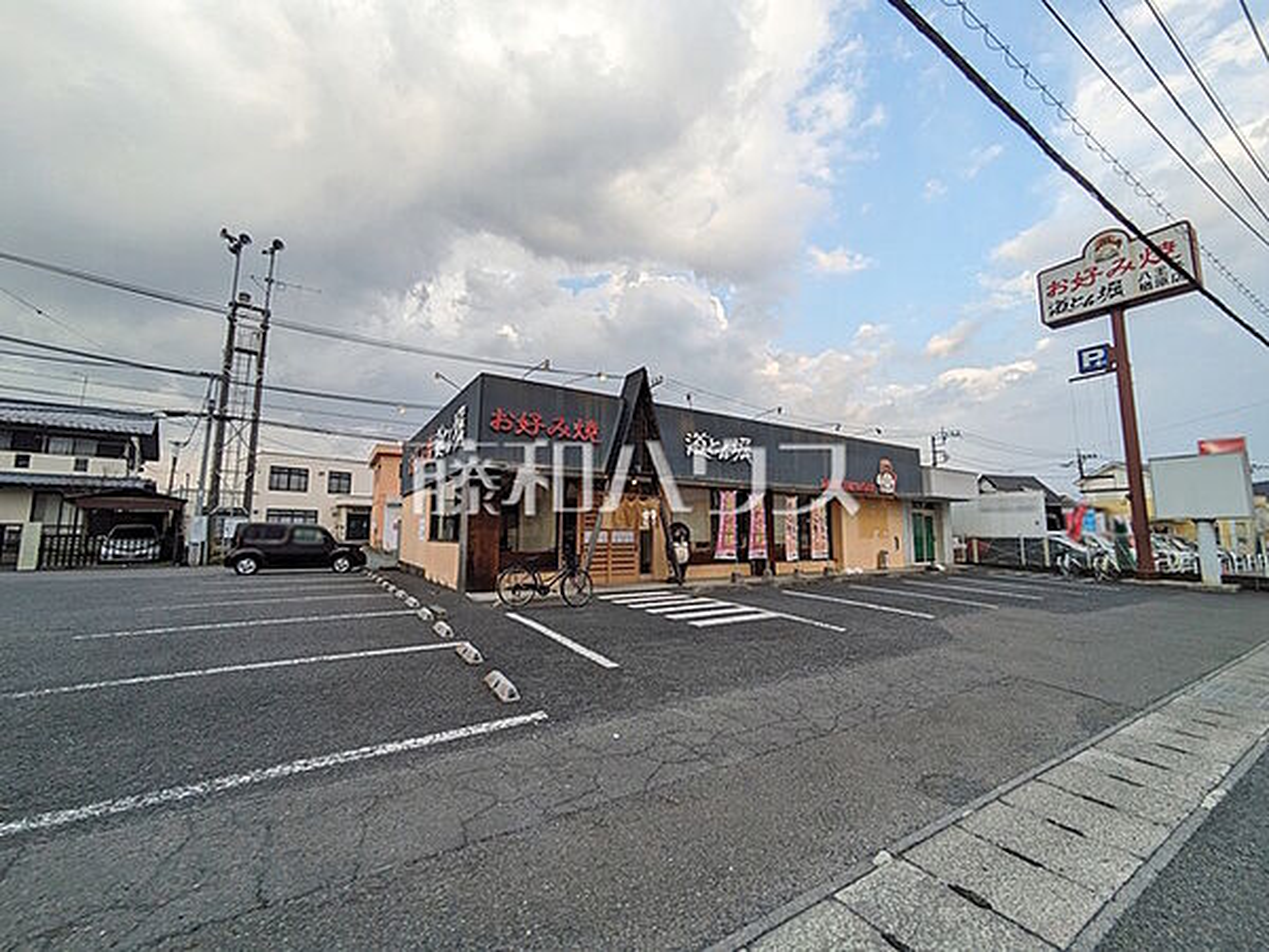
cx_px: 634
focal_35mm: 14
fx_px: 513
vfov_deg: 85.7
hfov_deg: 102.1
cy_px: 476
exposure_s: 1/494
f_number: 2.2
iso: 47
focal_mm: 1.83
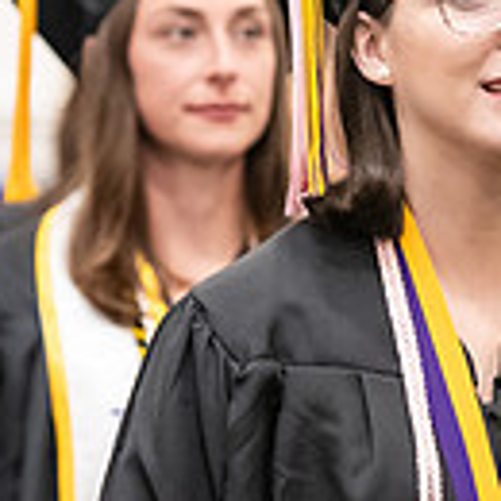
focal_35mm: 454
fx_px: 7434
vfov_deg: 3.9
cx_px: 509
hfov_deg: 3.9
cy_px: 268
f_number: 3.2
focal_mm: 120
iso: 3200
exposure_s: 1/200
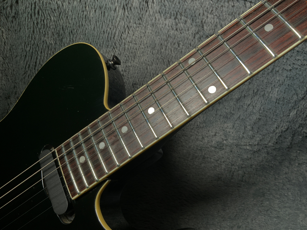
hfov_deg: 61.7
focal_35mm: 29
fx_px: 257
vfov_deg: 48.2
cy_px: 115
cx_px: 154
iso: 25
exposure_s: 1/104
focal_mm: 3
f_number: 1.8
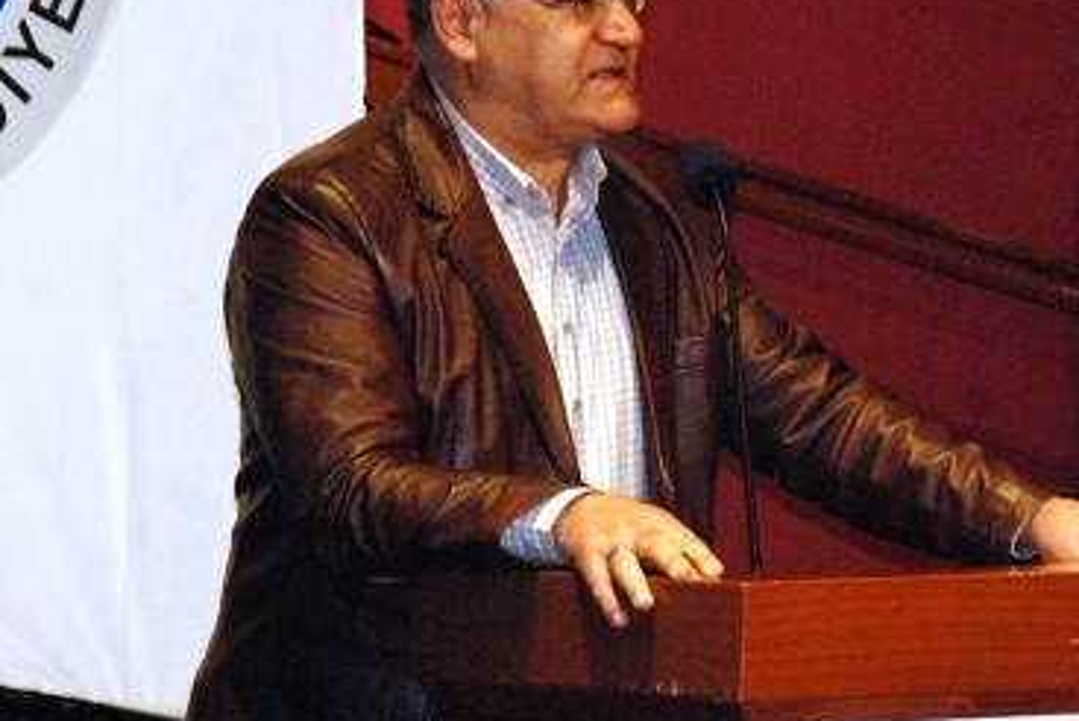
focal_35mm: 274
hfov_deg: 7.5
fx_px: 8215
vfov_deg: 5.0
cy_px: 234
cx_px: 563
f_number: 5.6
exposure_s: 1/60
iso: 1600
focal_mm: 105
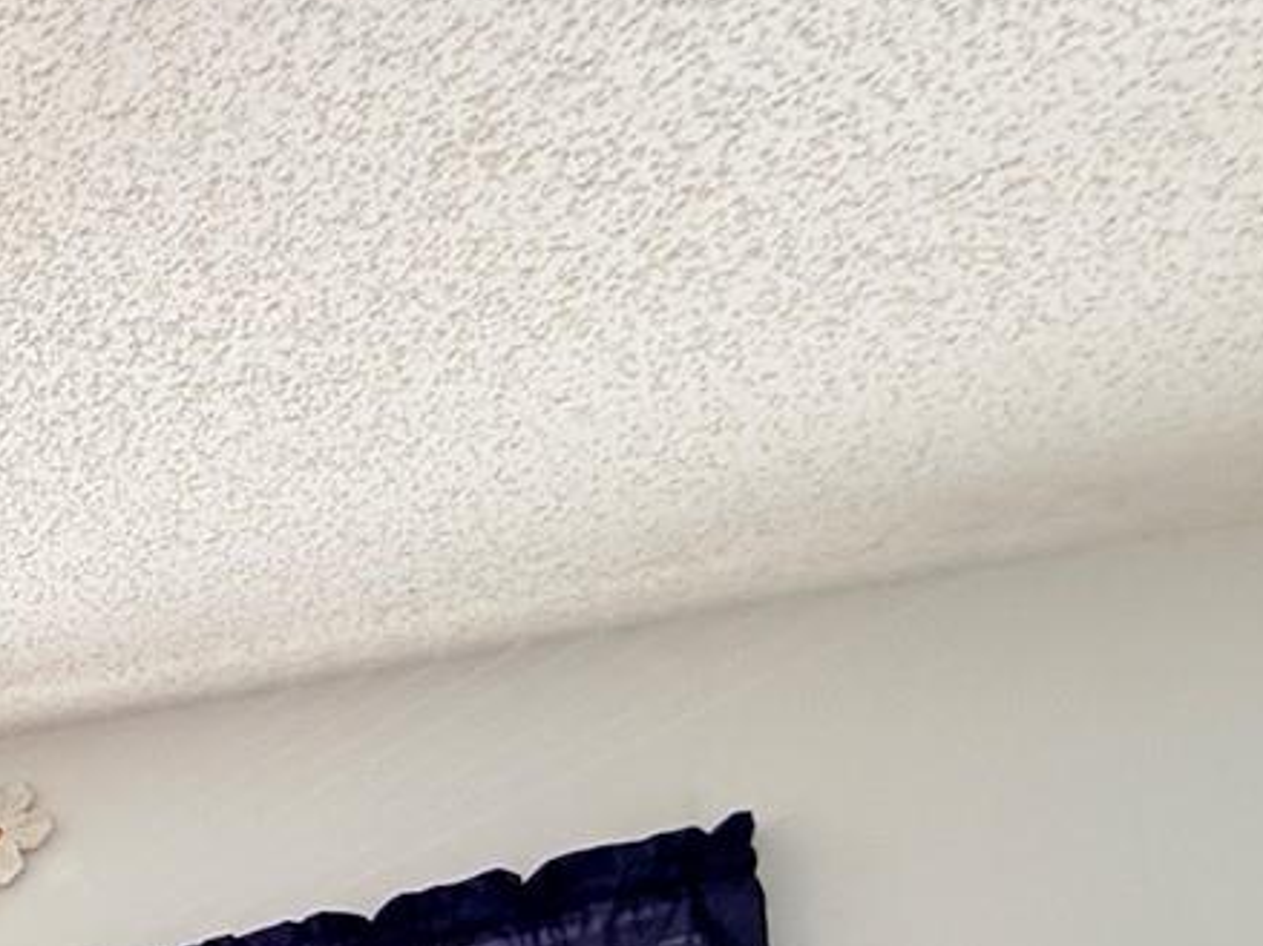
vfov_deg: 20.6
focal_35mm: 51
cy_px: 1679
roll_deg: +6.0
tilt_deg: -1.5
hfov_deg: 22.6
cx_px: -975
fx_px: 1860
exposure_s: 1/120
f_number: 2.2
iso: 64
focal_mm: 2.22
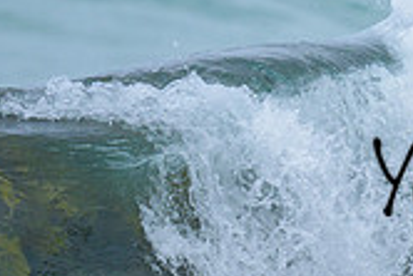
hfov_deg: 0.6
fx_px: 36593
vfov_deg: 0.4
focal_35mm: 3187
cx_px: 549
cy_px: 182
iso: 500
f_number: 6.3
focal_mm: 800
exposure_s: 1/2000
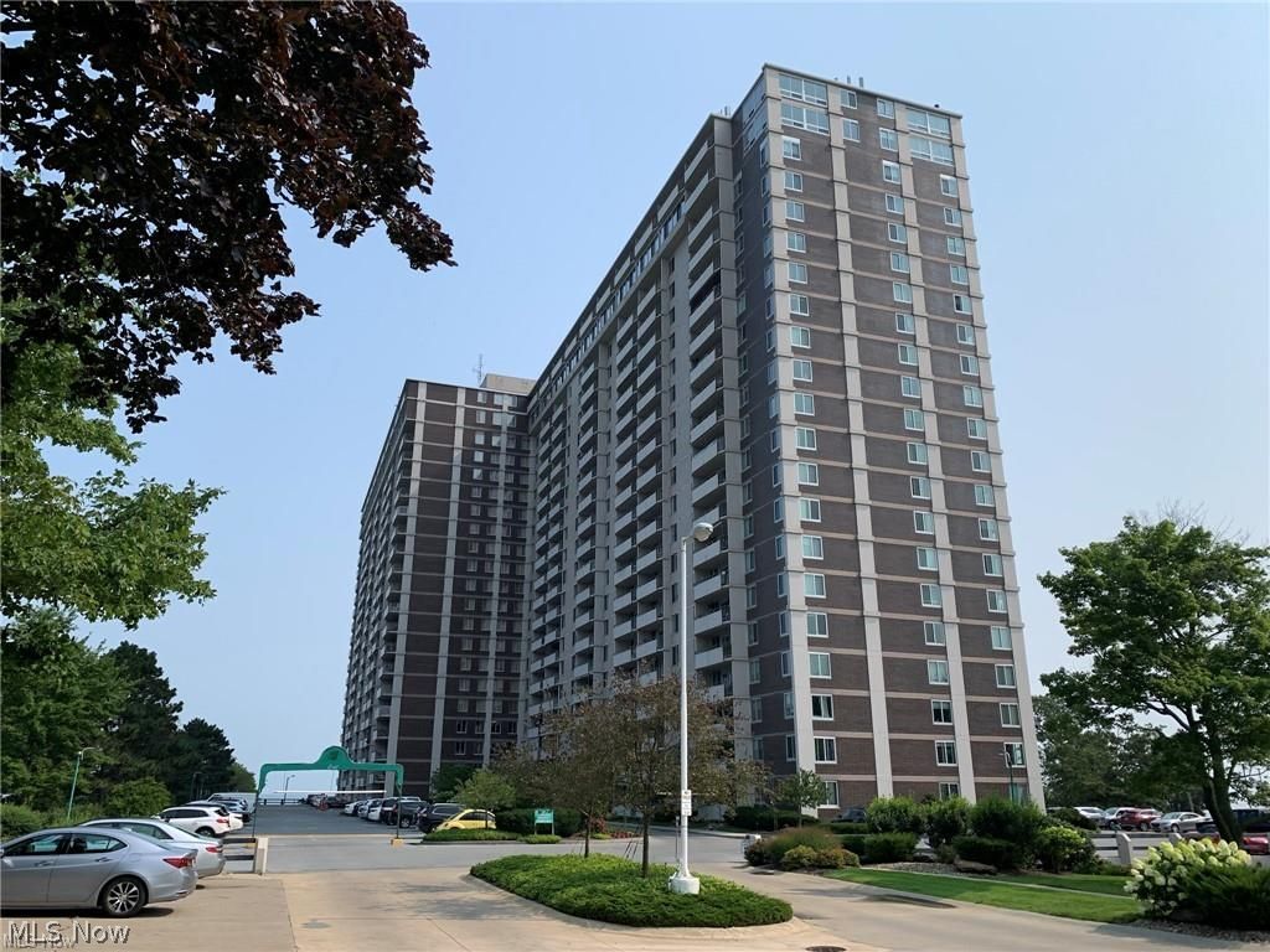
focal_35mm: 26
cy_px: 476
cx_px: 635
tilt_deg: +17.8
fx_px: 954
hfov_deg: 67.3
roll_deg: -0.4
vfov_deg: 53.1
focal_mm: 4.25
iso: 25
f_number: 1.8
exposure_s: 1/3185
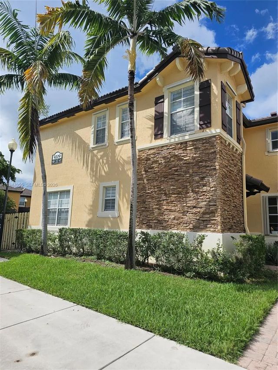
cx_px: 139
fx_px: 246
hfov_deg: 58.9
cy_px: 185
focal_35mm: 23
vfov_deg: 73.9
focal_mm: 6.3
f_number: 1.7
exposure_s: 1/1265
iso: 10
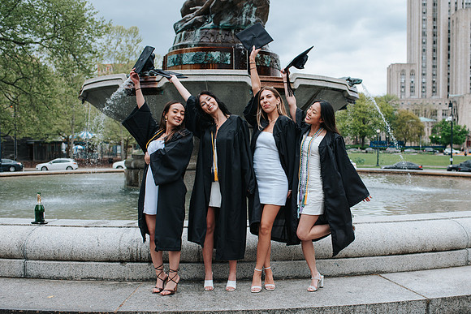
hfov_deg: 46.2
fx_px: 551
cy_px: 180
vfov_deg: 31.8
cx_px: 270
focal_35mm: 42
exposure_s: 1/800
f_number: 3.5
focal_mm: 35
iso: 110
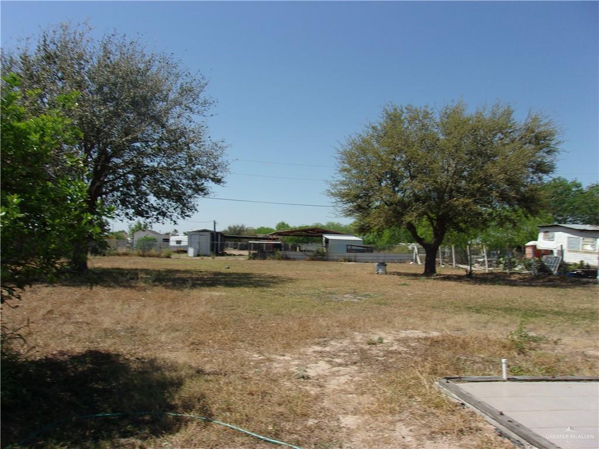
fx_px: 467
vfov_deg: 51.4
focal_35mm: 27
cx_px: 300
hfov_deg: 65.3
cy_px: 224
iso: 80
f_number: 10.4
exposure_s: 1/100
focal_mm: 4.9
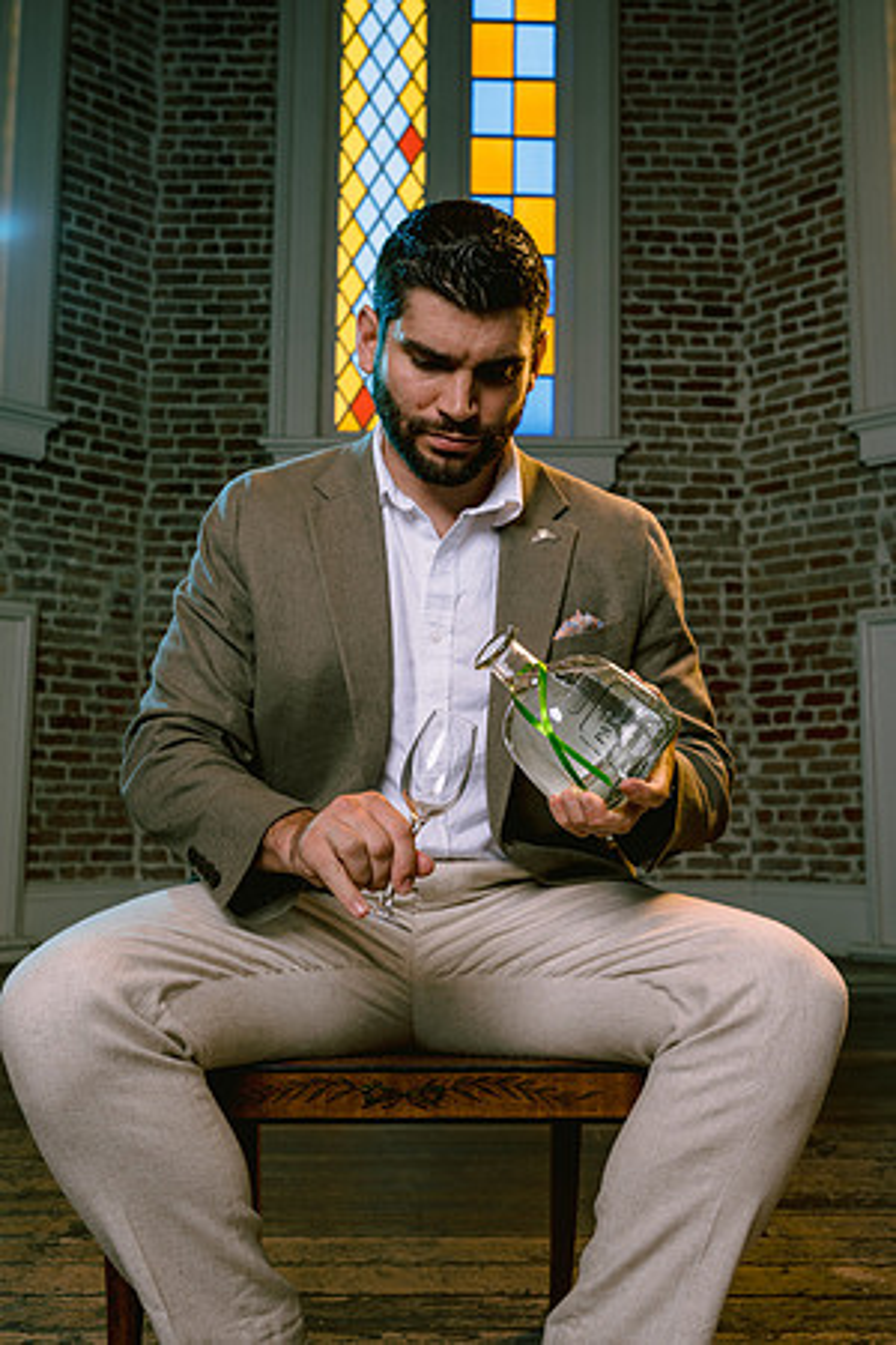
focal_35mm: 35
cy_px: 672
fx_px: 1307
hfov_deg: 37.9
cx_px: 448
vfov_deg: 54.4
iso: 200
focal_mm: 35
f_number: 5.6
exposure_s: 1/160
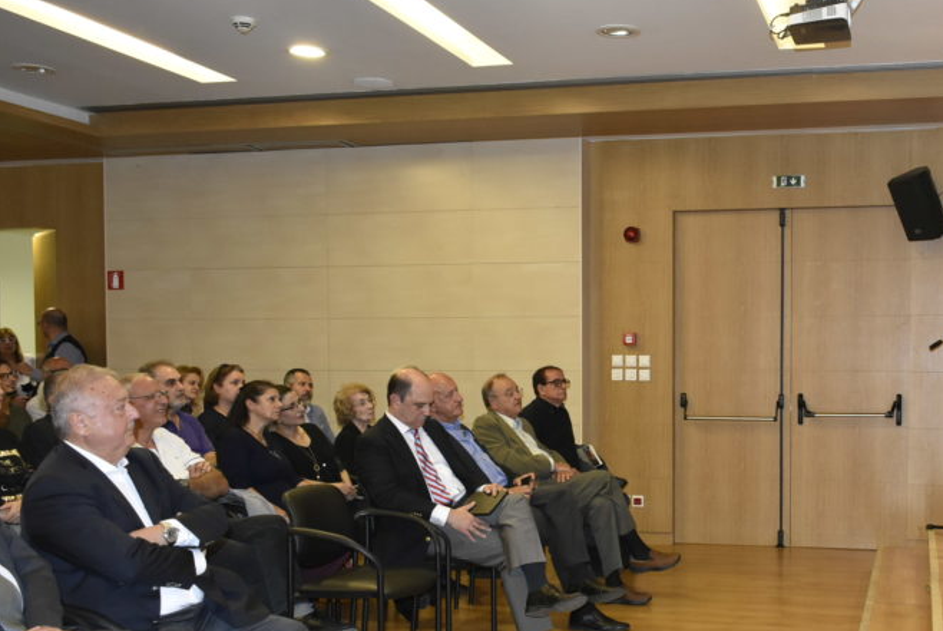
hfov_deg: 45.1
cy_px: 412
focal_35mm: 42
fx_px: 1101
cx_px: 686
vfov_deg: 31.7
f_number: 5.6
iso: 1600
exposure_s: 1/60
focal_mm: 18
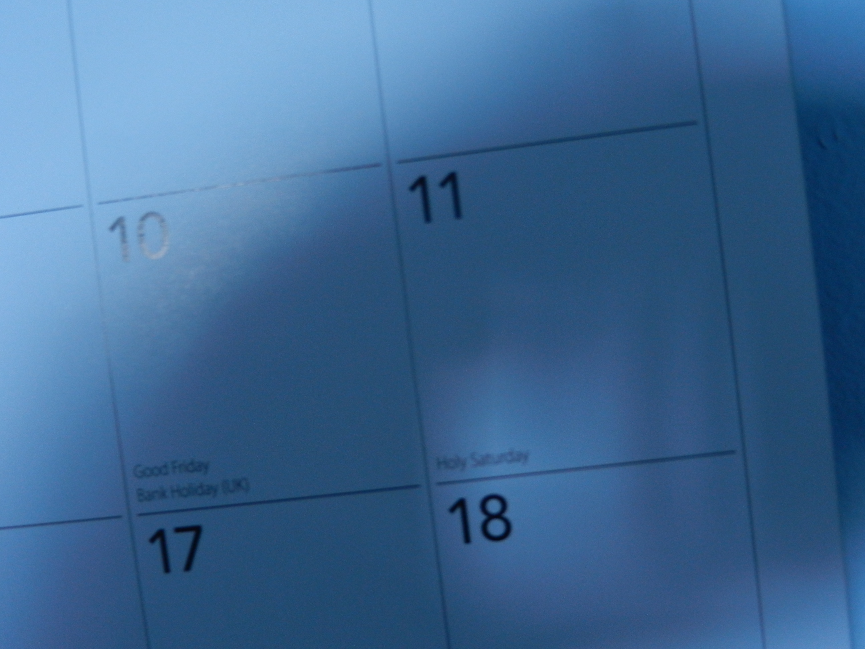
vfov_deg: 32.2
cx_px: 432
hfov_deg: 42.1
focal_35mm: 45
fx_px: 1124
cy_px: 324
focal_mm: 8.2
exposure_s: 1/15
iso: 400
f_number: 4.2
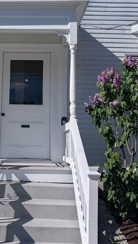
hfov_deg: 28.4
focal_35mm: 41
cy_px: 102
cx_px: 27
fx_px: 266
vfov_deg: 49.2
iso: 20
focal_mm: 6.9
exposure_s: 1/2604
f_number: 1.68
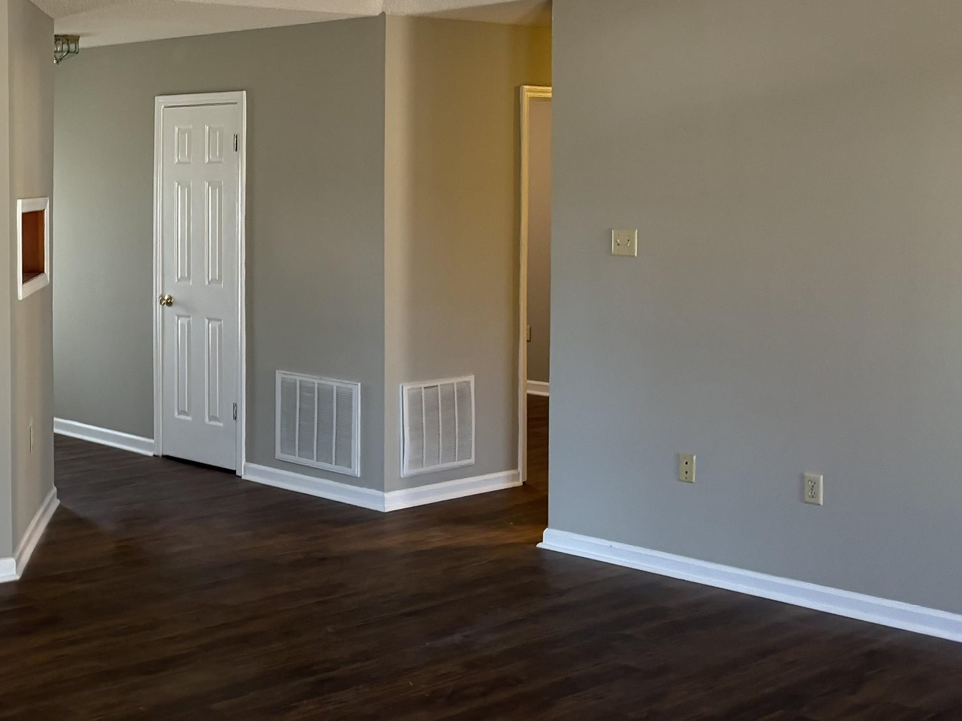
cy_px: 200
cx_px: 6
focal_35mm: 54
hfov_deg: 32.7
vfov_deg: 26.8
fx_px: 1501
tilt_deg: -2.2
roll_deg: -1.2
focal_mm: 5.96
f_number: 1.6
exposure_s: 1/60
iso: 160
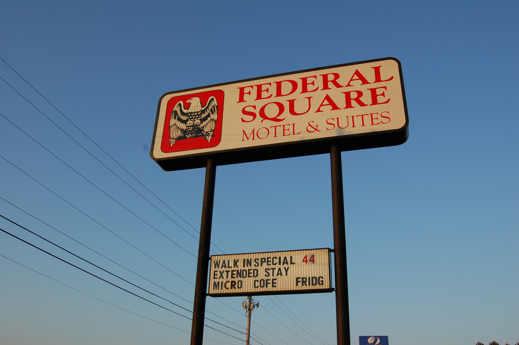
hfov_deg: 57.3
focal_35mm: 33
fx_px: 475
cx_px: 260
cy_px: 172
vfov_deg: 39.9
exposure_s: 1/320
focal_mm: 22
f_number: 9
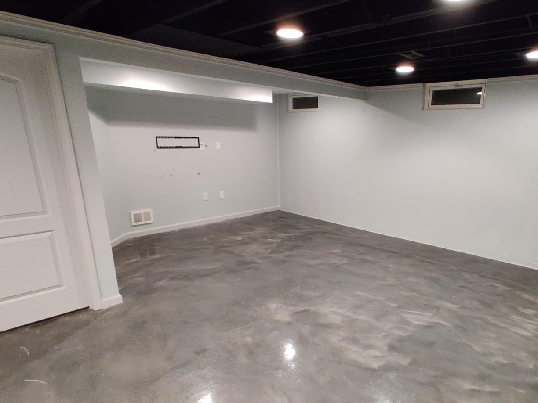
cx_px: 326
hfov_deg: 89.7
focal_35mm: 17
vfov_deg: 74.1
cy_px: 236
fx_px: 264
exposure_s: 1/25
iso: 1600
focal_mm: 2.25
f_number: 2.2
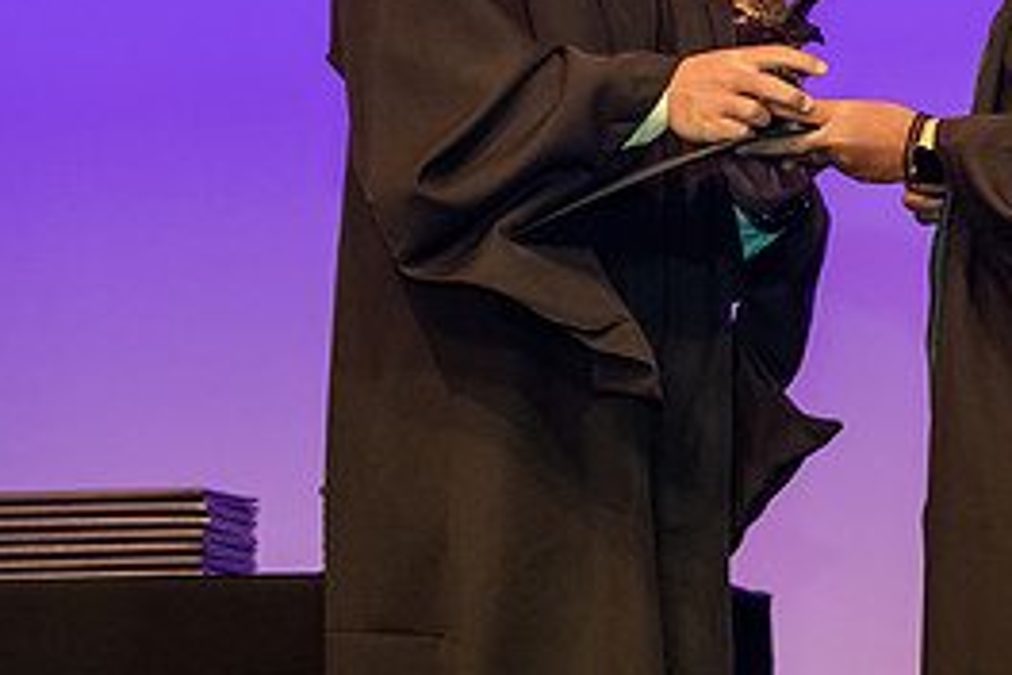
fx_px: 5875
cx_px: 912
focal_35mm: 209
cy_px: -17
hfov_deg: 9.8
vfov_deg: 6.5
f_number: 4
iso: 3200
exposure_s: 1/200
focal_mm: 95
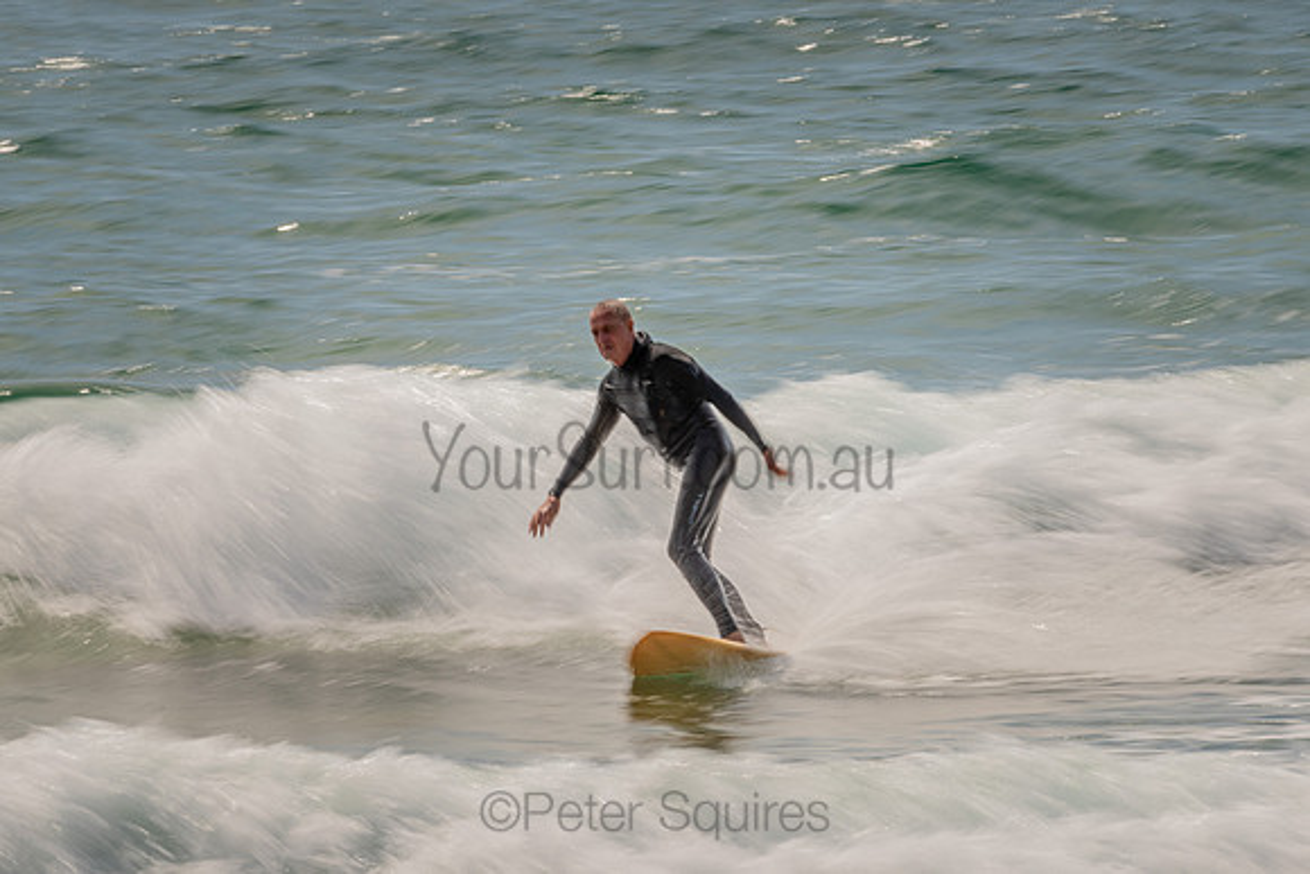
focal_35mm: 613
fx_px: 22311
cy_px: 381
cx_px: 572
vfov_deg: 2.2
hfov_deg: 3.4
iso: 64
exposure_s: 1/20
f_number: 20
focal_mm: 500
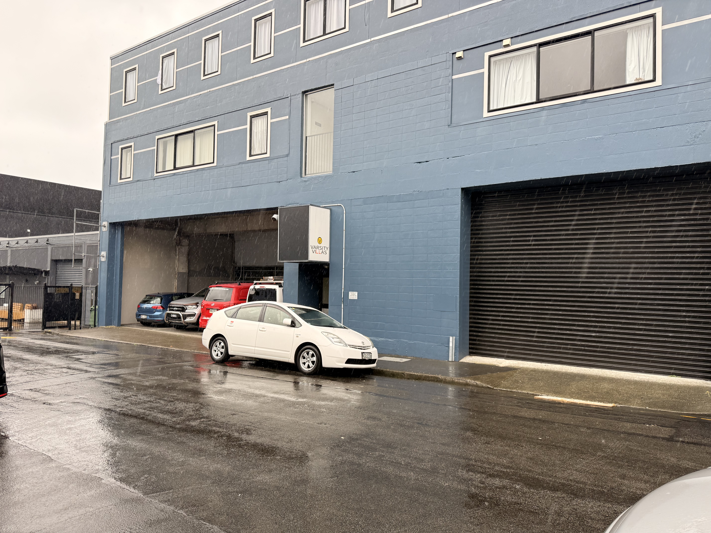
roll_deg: -2.2
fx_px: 493
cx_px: 356
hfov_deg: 71.6
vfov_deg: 56.8
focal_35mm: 24
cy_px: 266
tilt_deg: +2.2
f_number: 1.78
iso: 100
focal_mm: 6.76
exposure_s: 1/377
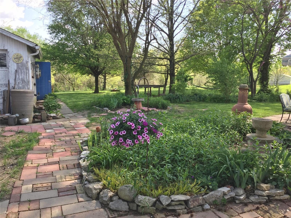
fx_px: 244
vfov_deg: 48.2
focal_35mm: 29
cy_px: 109
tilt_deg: -8.3
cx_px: 146
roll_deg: -1.2
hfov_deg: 61.7
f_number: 2.2
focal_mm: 4.15
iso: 32
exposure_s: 1/335
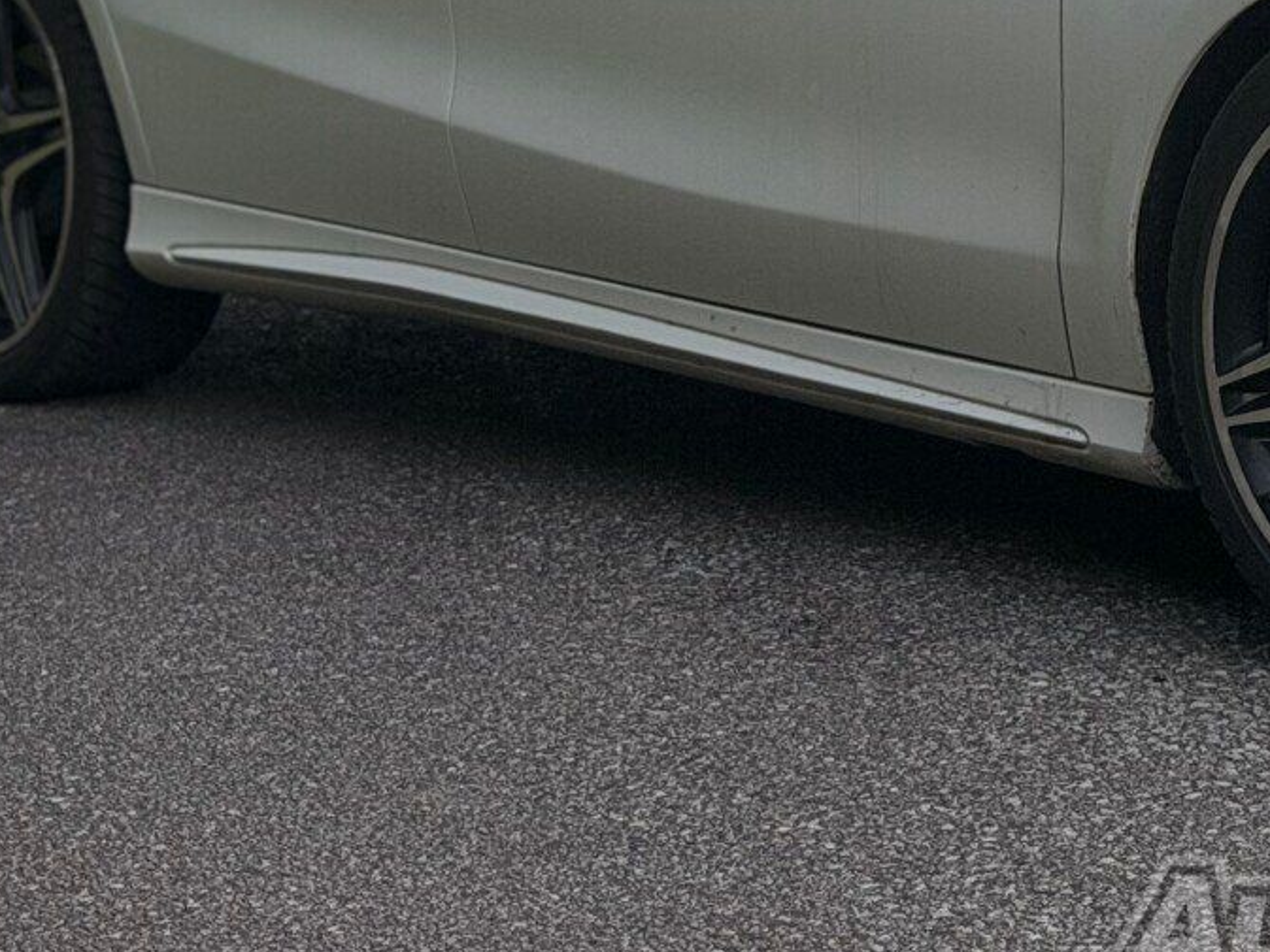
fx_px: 5101
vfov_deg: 10.5
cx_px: 1464
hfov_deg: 13.8
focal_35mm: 139
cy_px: -197
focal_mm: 6.76
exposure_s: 1/3891
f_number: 1.78
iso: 80
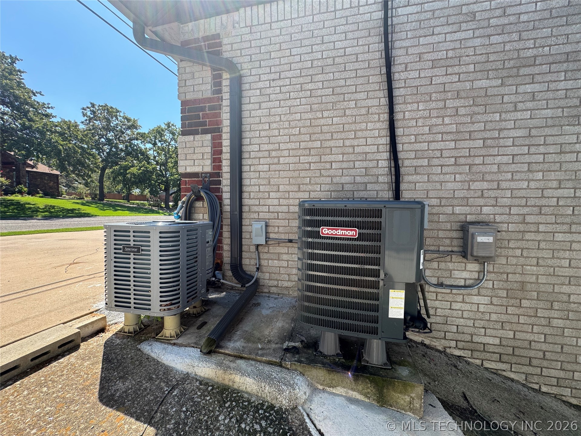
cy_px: 218
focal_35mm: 14
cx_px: 290
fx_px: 235
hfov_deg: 102.1
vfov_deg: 85.7
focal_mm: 2.22
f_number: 2.2
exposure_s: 1/388
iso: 40
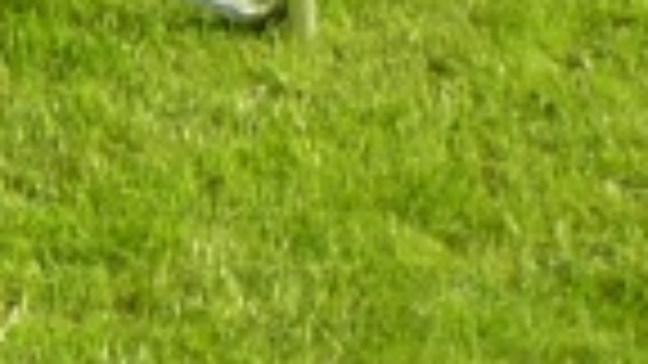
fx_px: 4777
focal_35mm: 278
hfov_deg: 7.2
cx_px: -1071
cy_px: -629
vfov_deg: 4.2
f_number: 2.9
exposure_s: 1/400
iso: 80
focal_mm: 5.9
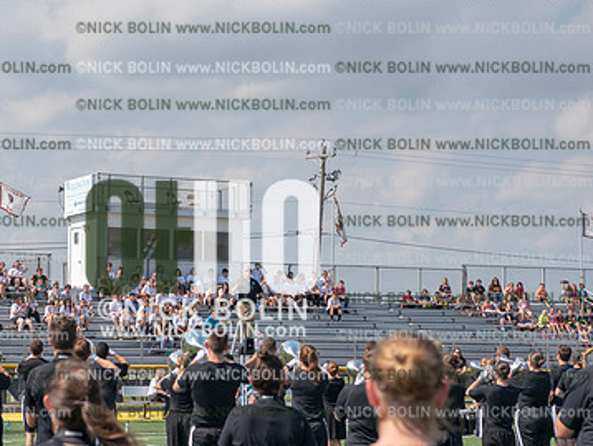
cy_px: 259
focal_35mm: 109
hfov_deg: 18.0
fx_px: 1869
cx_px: 202
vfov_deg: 13.6
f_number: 5.6
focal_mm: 70
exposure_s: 1/1600
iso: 200
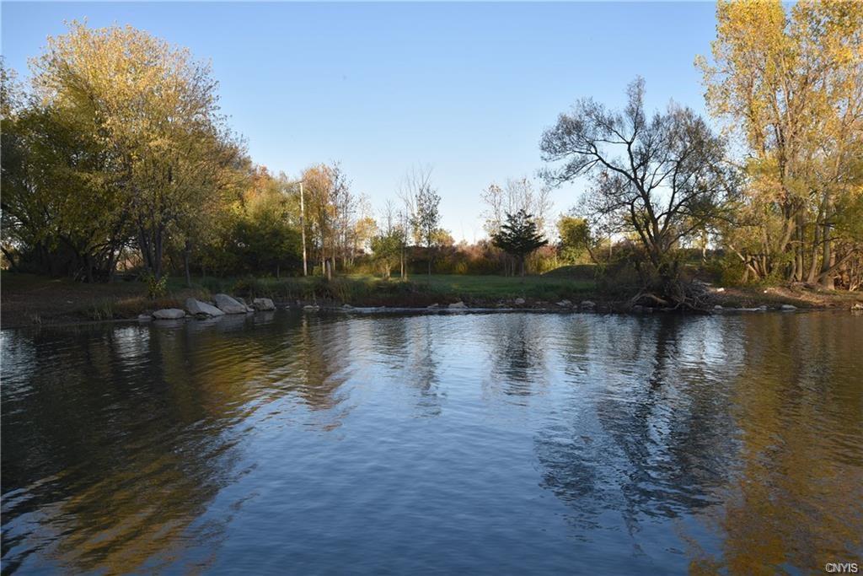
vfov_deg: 43.6
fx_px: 719
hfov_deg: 61.9
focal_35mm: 30
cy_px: 288
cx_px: 432
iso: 100
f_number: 7.1
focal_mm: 20
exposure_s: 1/200
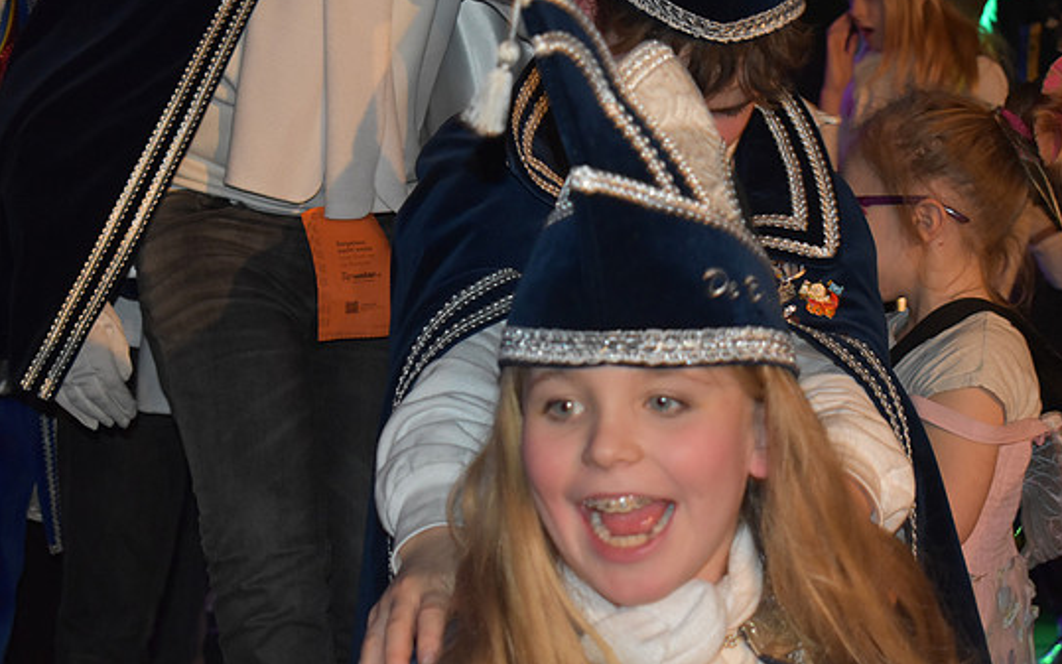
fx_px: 2287
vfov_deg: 16.5
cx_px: 522
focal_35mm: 79
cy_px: 354
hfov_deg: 26.1
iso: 1600
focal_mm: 48
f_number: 5.3
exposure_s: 1/125
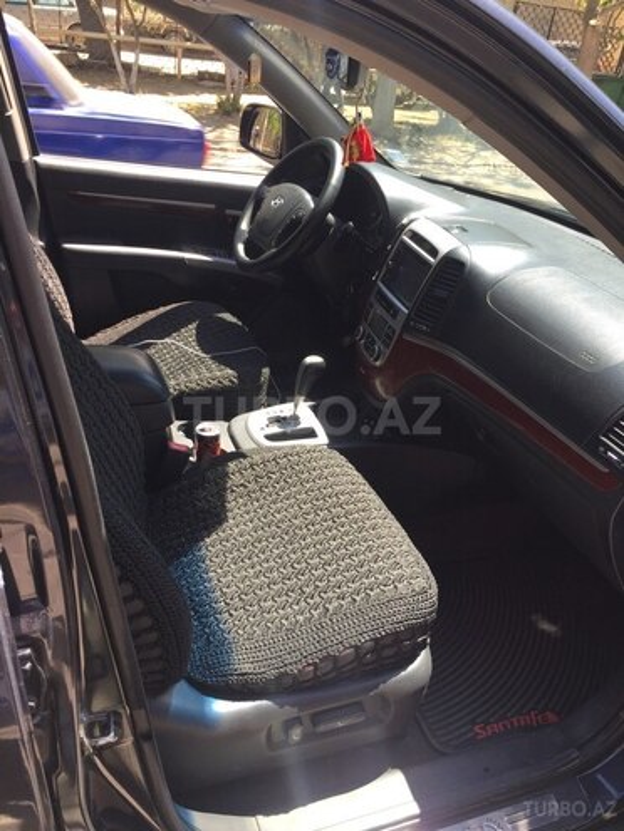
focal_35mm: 29
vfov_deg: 61.7
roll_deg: -9.3
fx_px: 697
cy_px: 416
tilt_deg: -29.8
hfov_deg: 48.2
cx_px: 312
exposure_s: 1/250
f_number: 2.2
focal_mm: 4.15
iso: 32
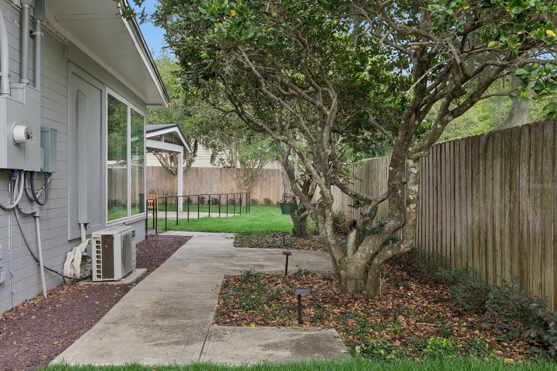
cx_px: 271
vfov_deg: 37.9
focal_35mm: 35
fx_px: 541
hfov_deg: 54.4
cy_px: 186
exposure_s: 1/6
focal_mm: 34
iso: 100
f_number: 18
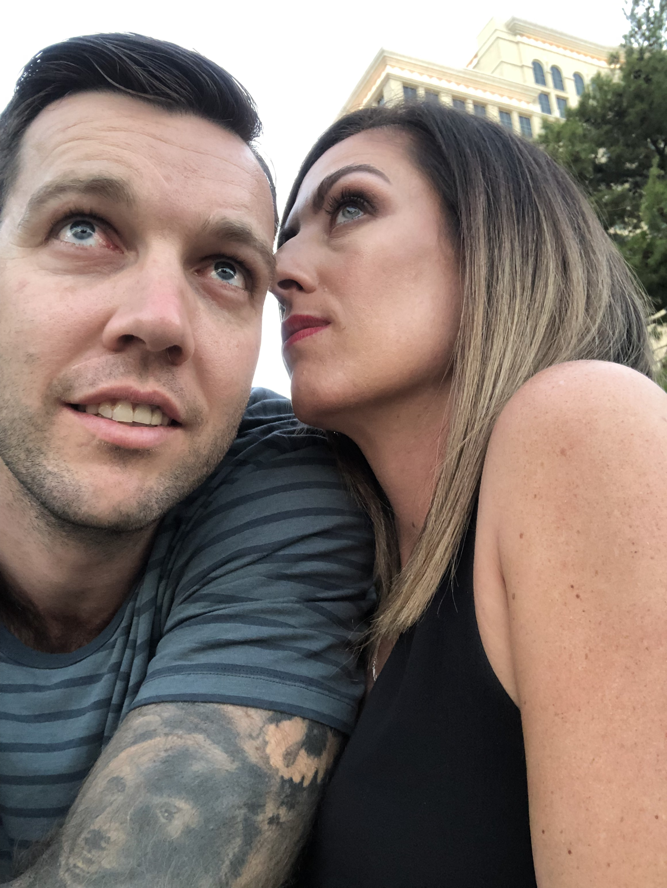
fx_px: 821
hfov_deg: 44.2
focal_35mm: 32
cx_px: 334
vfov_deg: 56.8
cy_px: 444
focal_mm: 2.87
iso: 125
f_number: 2.2
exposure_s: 1/60
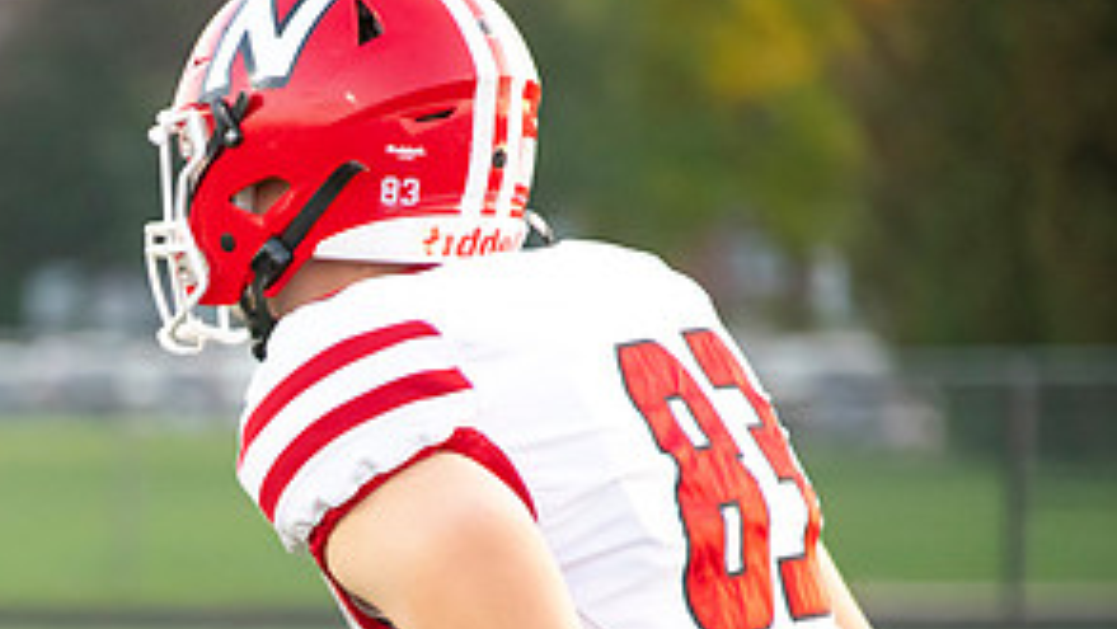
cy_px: 711
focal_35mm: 518
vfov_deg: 2.3
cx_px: 57
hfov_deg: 4.2
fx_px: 15347
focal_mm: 250
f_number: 5.6
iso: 4000
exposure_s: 1/640
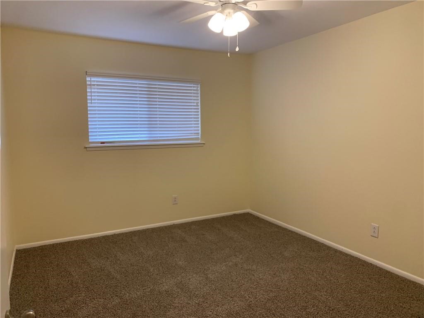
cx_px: 212
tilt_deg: -3.8
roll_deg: -0.8
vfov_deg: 53.1
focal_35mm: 26
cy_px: 159
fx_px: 318
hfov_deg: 67.3
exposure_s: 1/60
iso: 100
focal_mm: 4.25
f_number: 1.8
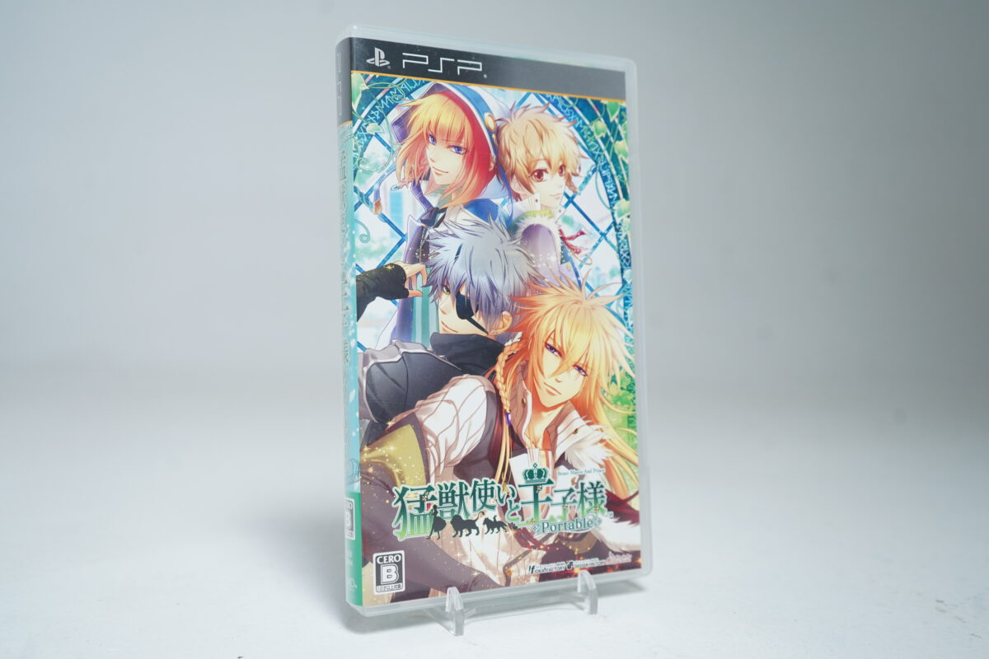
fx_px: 934
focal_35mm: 34
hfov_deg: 55.8
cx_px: 494
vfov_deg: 38.9
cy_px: 330
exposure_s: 1/40
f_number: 5
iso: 1000
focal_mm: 34
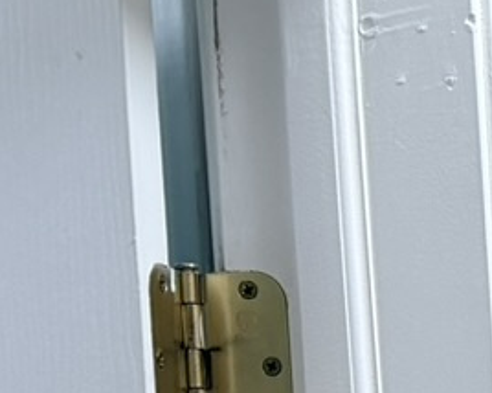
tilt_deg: -1.2
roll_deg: +2.8
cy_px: 900
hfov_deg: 9.0
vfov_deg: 8.0
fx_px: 2605
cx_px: 1408
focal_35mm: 179
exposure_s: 1/120
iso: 80
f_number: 1.78
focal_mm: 6.76
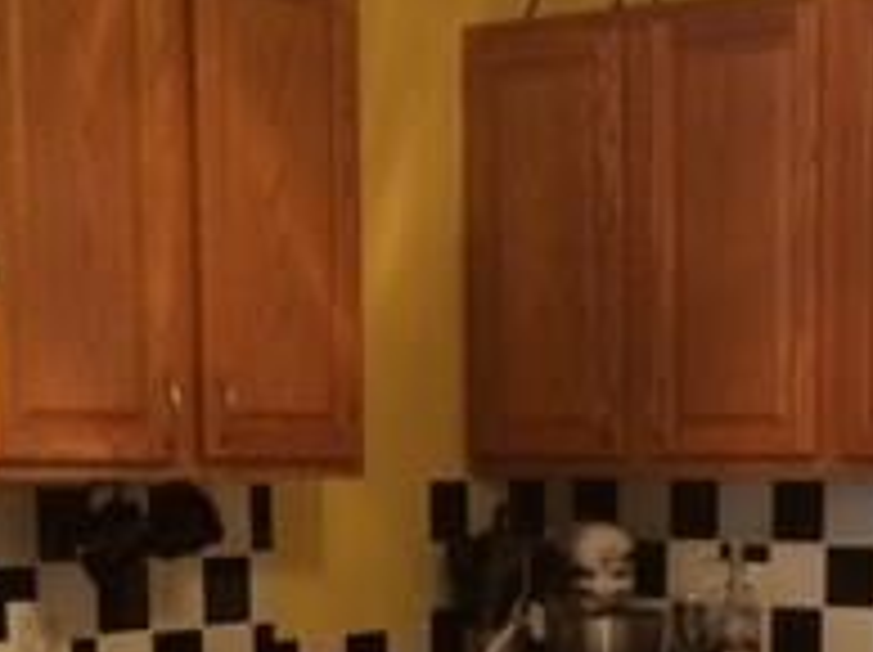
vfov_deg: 14.3
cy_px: 845
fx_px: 2494
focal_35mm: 99
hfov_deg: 19.7
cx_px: 688
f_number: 2.2
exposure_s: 1/30
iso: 125
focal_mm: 4.12
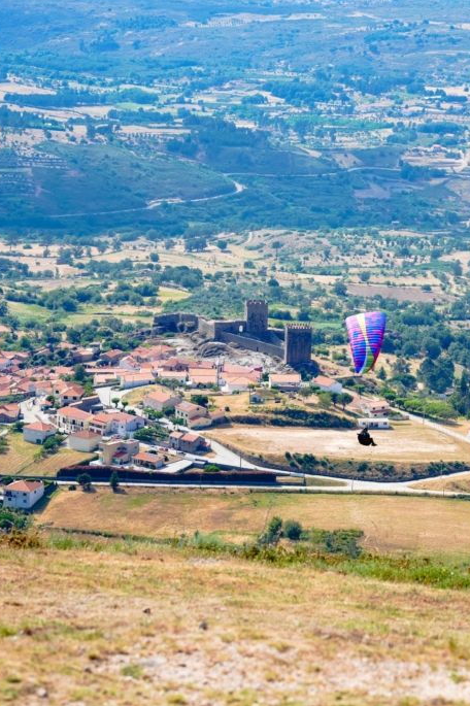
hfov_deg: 8.7
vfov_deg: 13.0
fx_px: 3097
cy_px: 353
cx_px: 334
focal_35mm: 158
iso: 100
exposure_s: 1/400
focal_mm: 105
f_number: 5.6
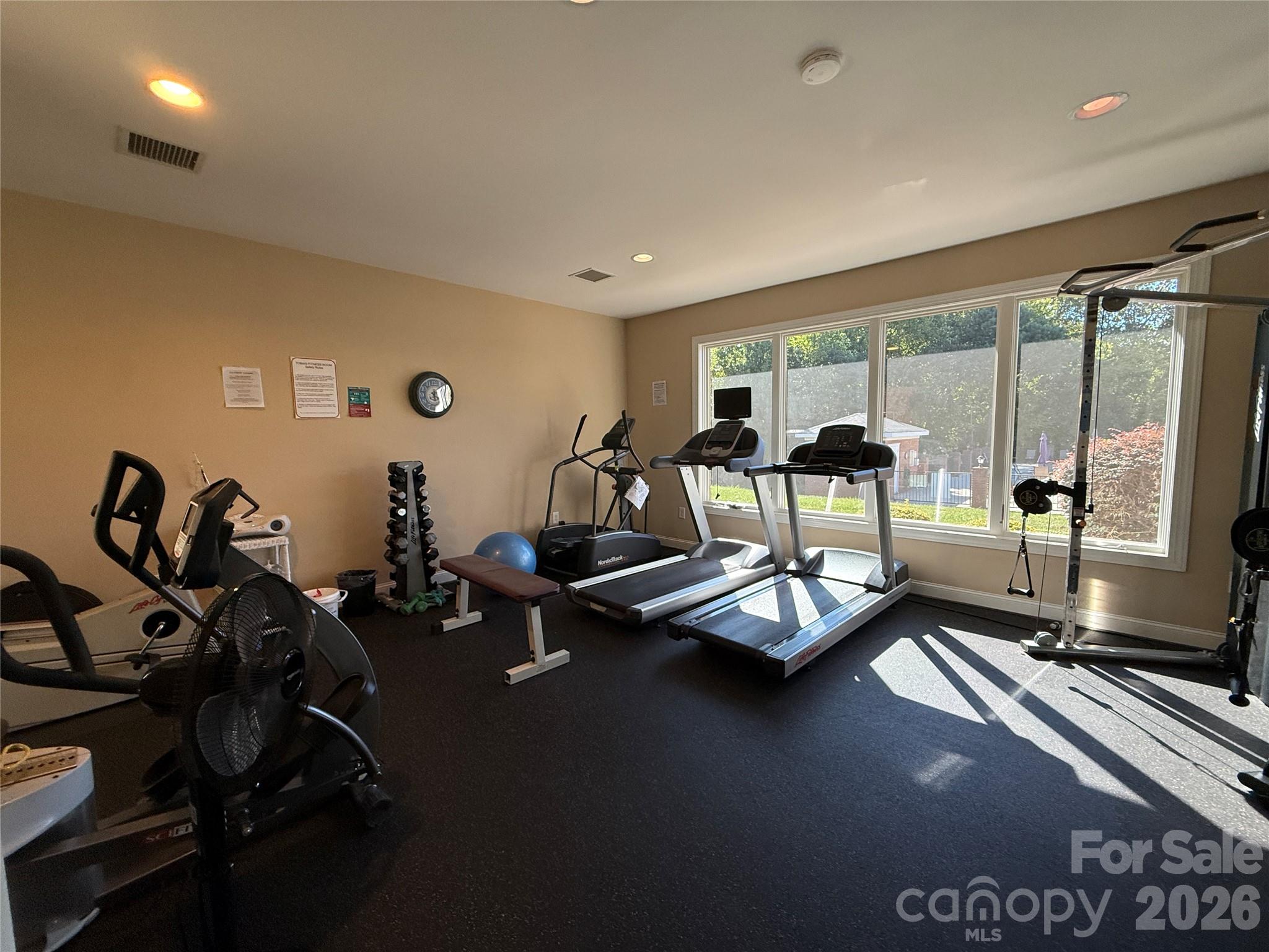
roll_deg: +0.5
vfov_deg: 85.7
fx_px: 513
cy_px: 476
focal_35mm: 14
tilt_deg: -4.8
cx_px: 634
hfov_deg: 102.1
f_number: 2.2
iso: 250
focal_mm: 2.22
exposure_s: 1/120
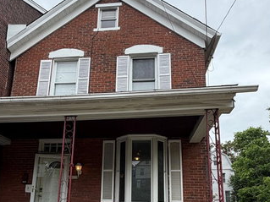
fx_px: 234
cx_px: 125
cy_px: 168
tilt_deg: +12.5
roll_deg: +0.7
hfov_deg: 59.9
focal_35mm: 30
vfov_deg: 44.0
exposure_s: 1/770
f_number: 2.2
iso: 32
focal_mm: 2.22
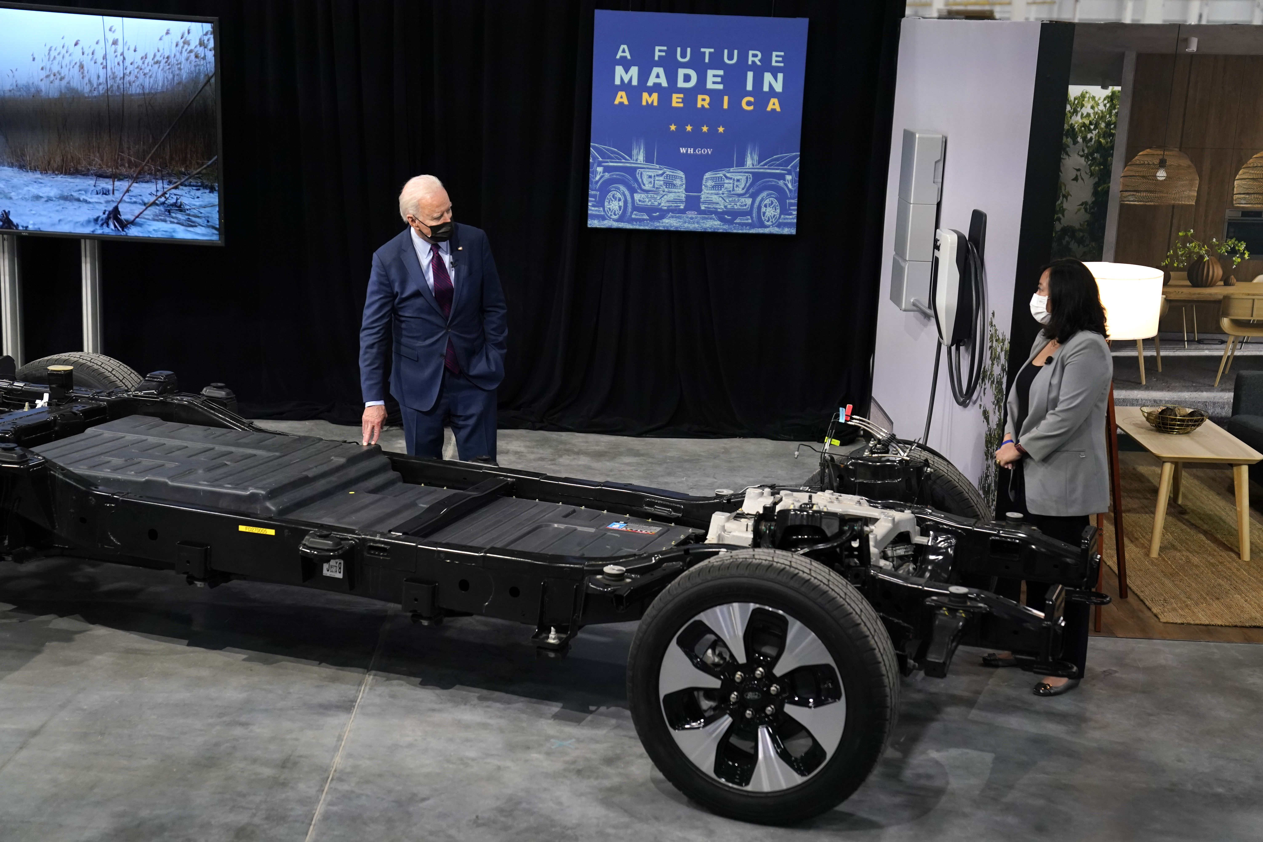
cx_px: 632
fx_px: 2000
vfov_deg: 23.8
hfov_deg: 35.1
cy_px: 421
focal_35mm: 57
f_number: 2.8
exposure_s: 1/640
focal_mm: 57
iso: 2000
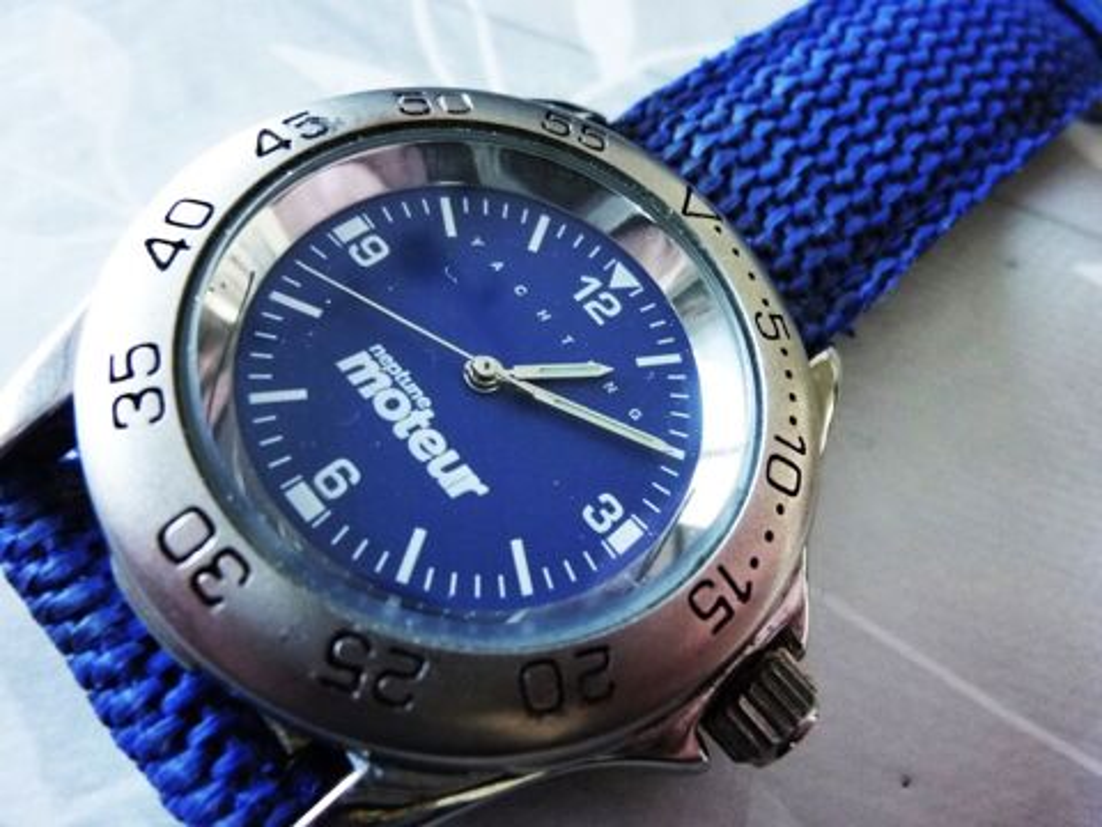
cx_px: 551
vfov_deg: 54.9
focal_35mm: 25
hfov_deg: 69.4
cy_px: 414
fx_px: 796
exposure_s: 1/20
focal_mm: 4.5
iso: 400
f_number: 3.3
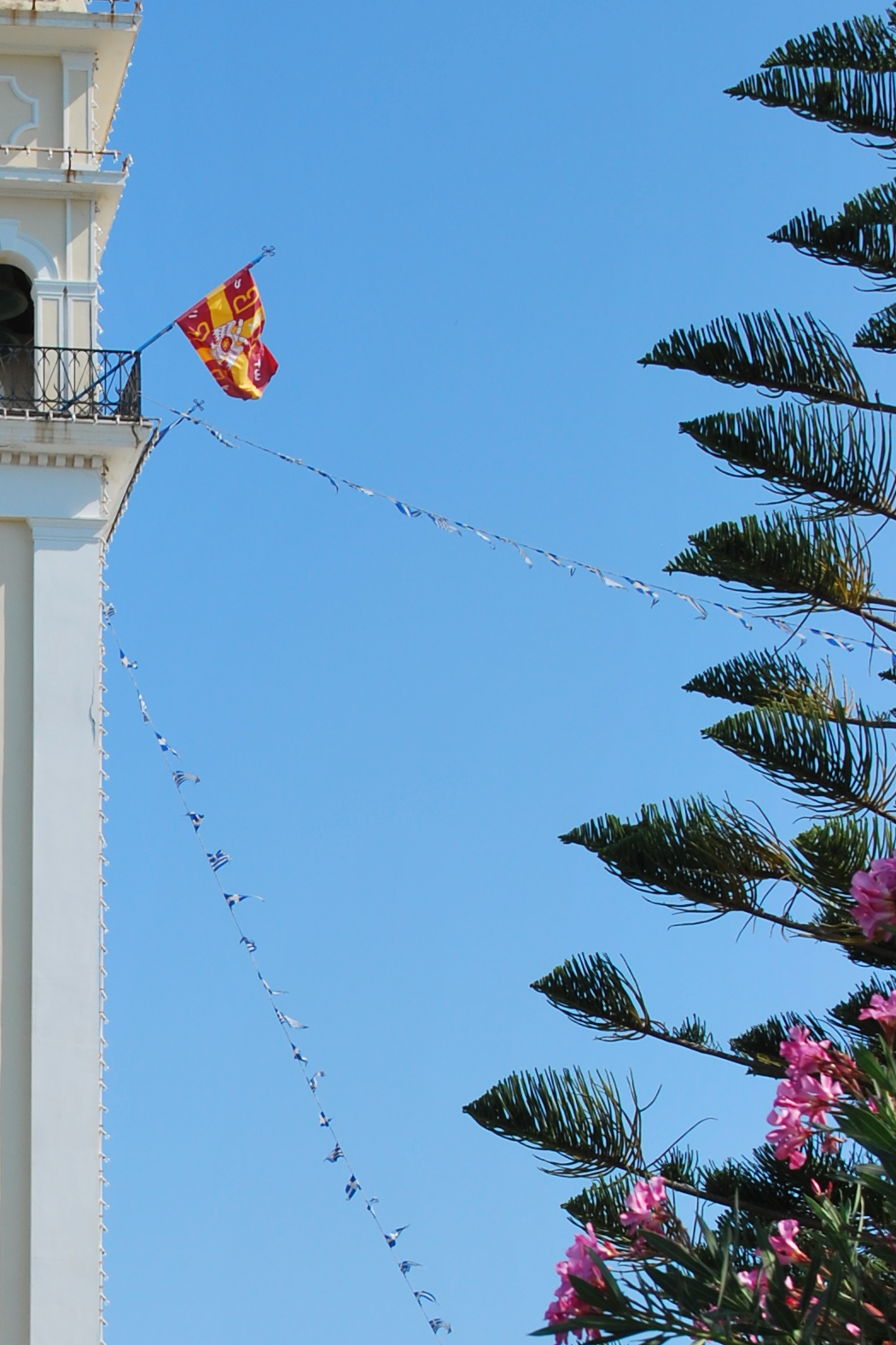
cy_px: 1014
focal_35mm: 96
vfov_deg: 21.1
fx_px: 3584
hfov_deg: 13.8
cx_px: -174
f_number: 8
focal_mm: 26
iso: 100
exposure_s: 1/250
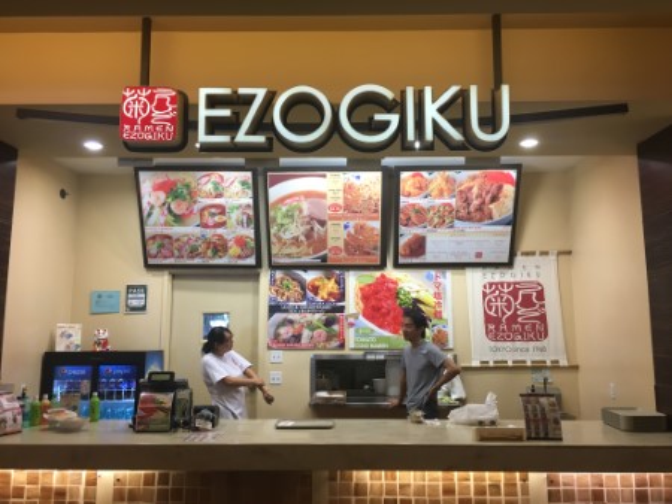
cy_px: 252
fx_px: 563
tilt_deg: +6.3
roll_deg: -0.7
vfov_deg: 48.3
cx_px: 336
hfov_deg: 61.6
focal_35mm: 29
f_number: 2.2
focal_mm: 4.15
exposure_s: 1/30
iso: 50
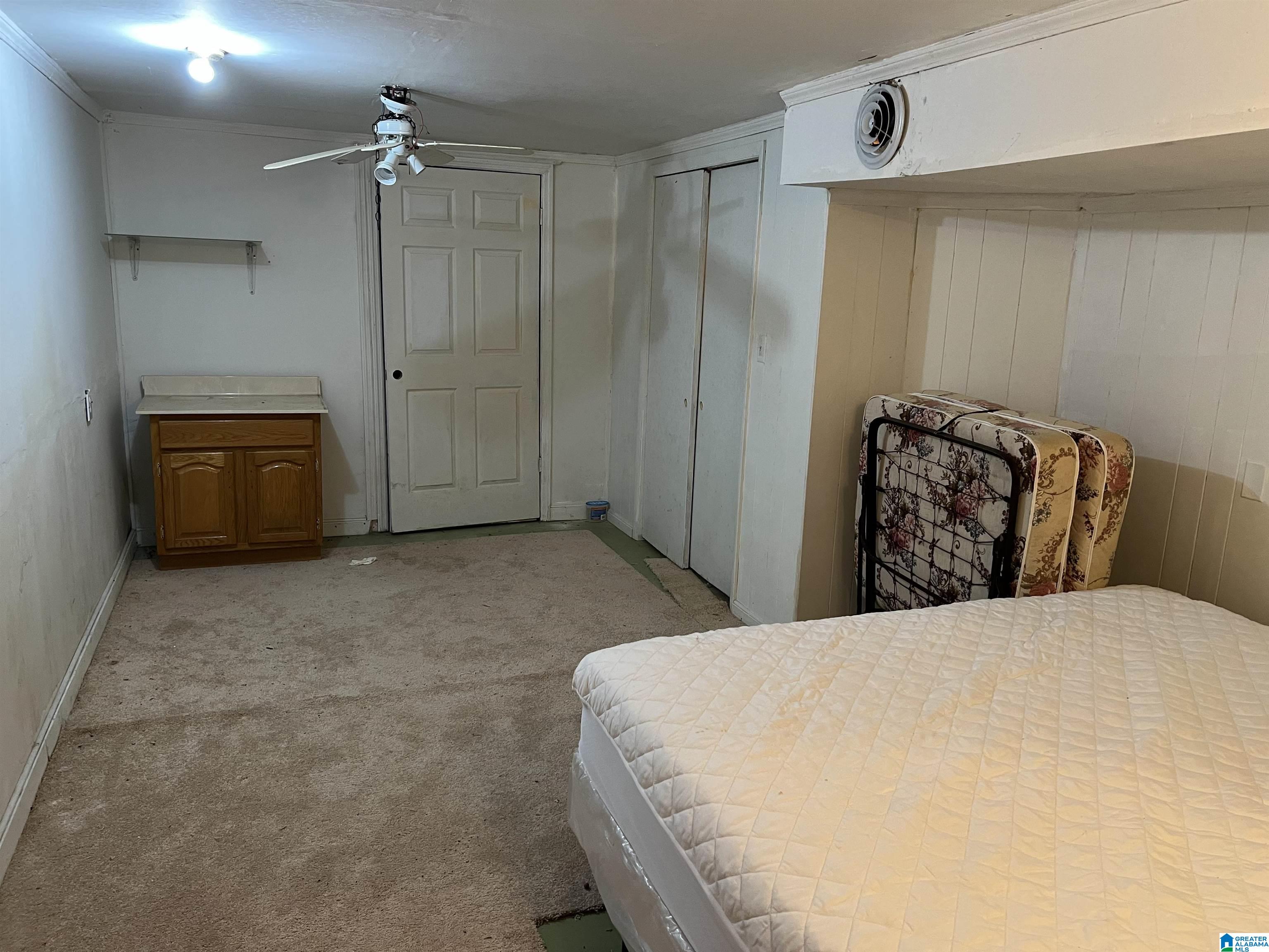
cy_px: 476
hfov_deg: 67.3
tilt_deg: -13.6
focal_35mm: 26
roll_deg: -2.3
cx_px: 634
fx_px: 953
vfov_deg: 53.1
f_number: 1.5
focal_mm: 5.7
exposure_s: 1/60
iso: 250
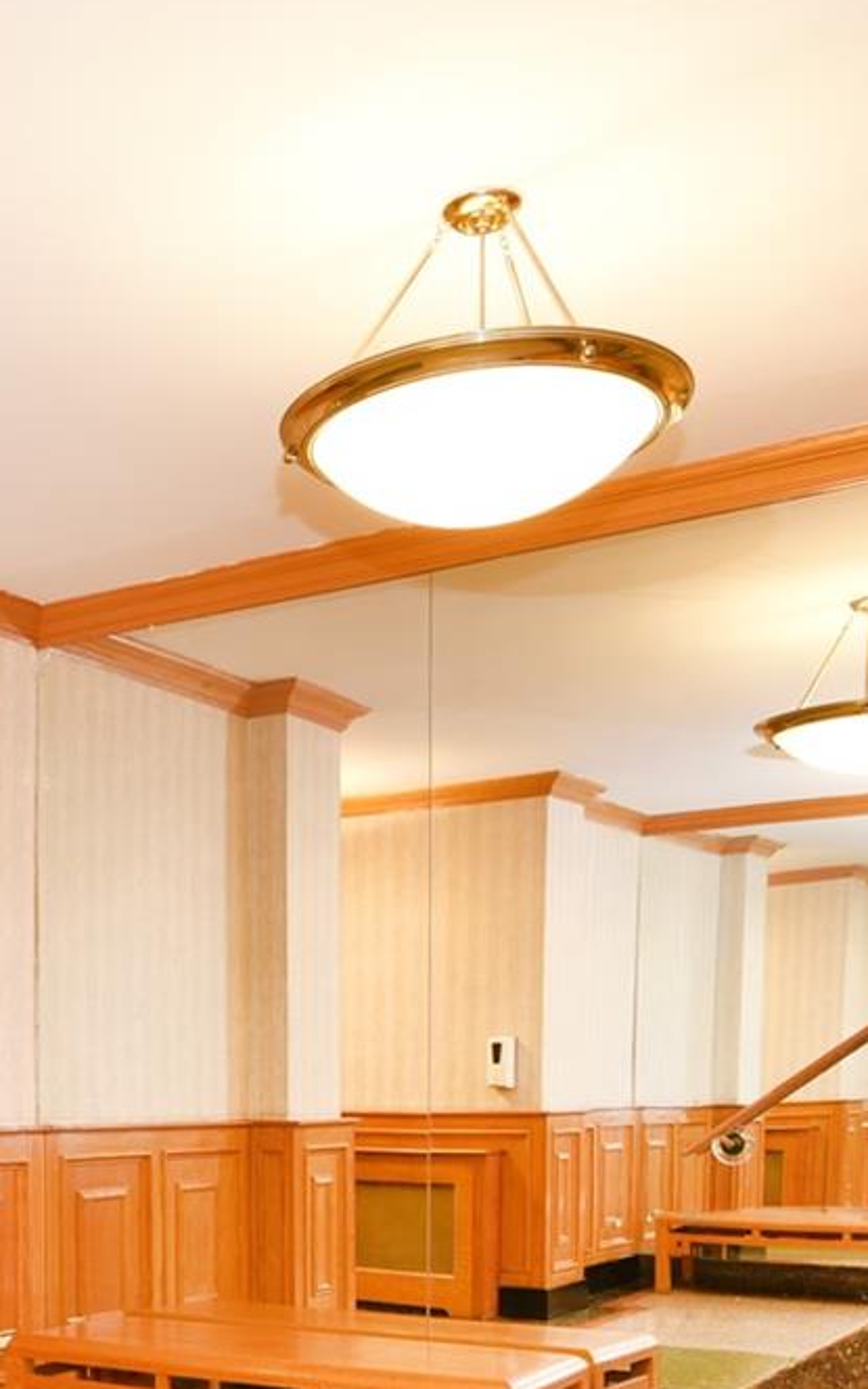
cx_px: -17
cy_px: 1115
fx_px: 1665
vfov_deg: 43.1
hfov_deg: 27.4
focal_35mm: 44
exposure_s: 1/5
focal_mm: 14
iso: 200
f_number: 4.5
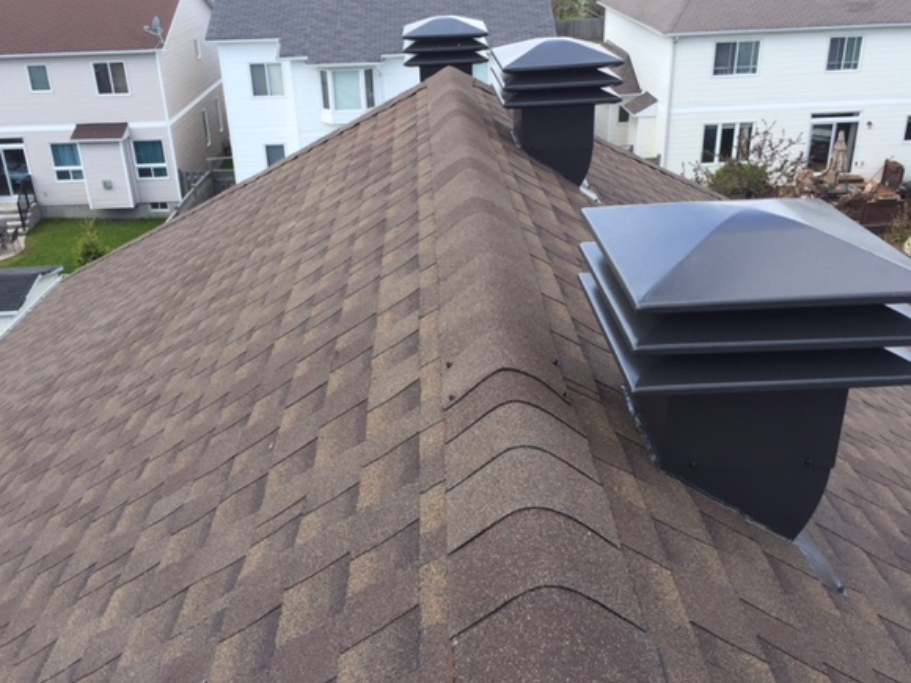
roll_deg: +2.3
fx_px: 842
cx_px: 432
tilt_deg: -26.2
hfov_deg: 56.8
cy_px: 311
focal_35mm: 32
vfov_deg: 44.1
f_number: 2.2
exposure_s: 1/791
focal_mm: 4.15
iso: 32
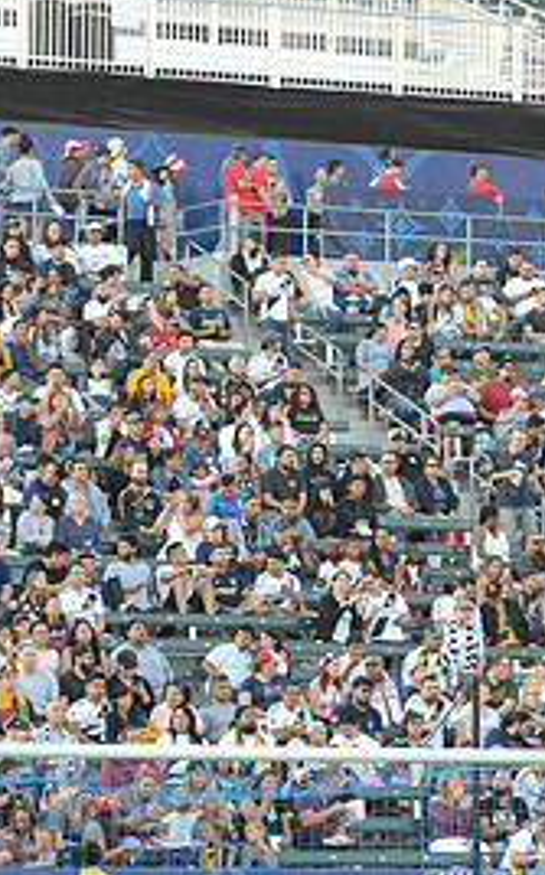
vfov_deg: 7.9
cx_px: 421
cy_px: 581
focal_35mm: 265
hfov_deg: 4.9
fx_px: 6311
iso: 400
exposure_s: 1/125
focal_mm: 120
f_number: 5.6
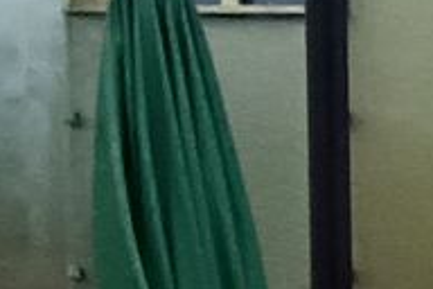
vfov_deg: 12.2
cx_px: 1279
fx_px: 1082
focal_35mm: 90
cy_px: 691
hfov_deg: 11.8
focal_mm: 1.64
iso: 1538
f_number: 2.2
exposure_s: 1/25
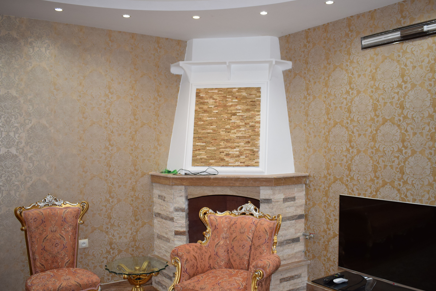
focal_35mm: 35
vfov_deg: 37.9
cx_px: 231
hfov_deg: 54.4
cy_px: 150
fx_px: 424
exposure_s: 1/80
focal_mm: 20
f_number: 4.5
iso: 800
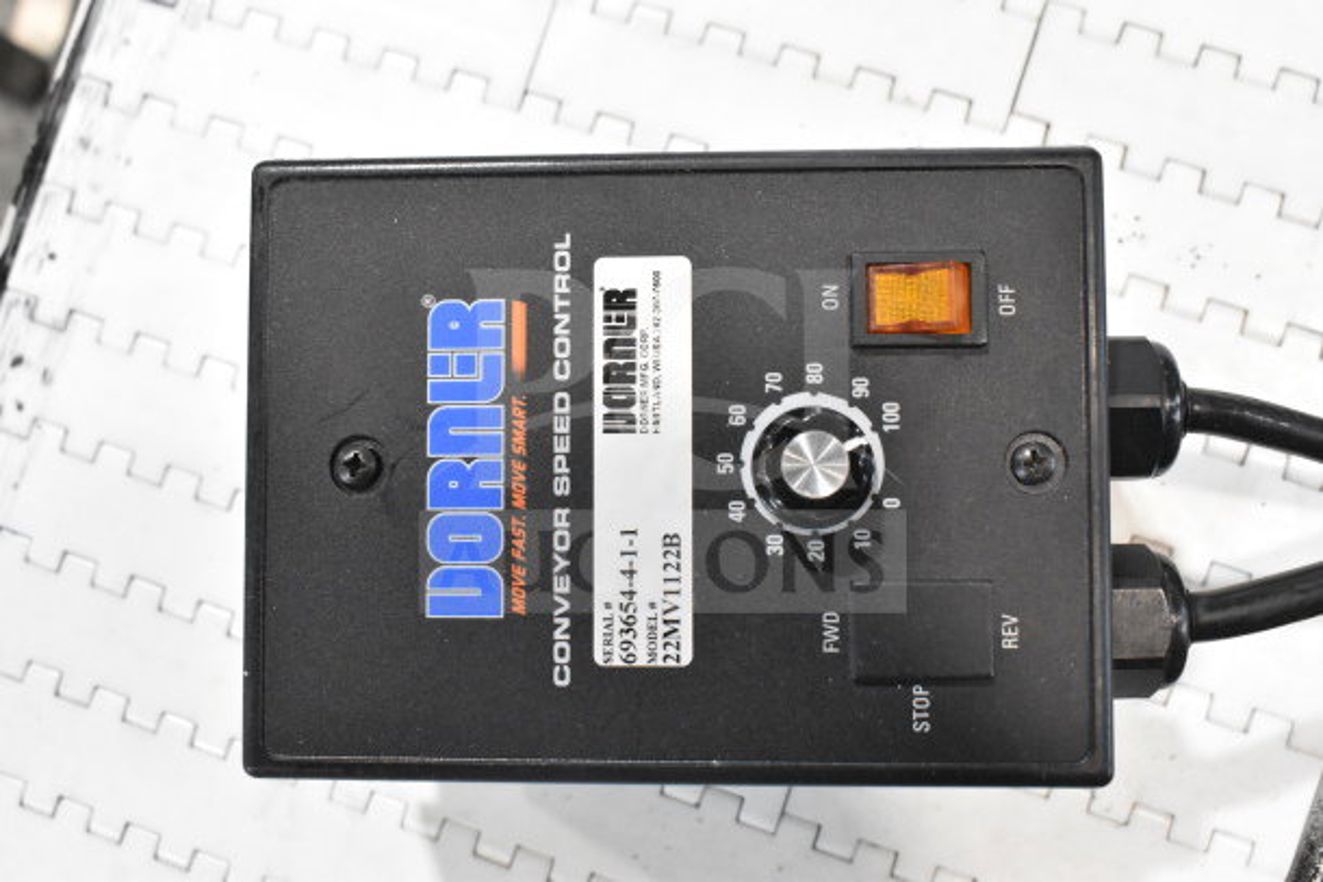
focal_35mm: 40
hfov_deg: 47.9
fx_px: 1489
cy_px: 441
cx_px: 662
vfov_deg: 33.0
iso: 6400
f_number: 8
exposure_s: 1/250
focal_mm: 27
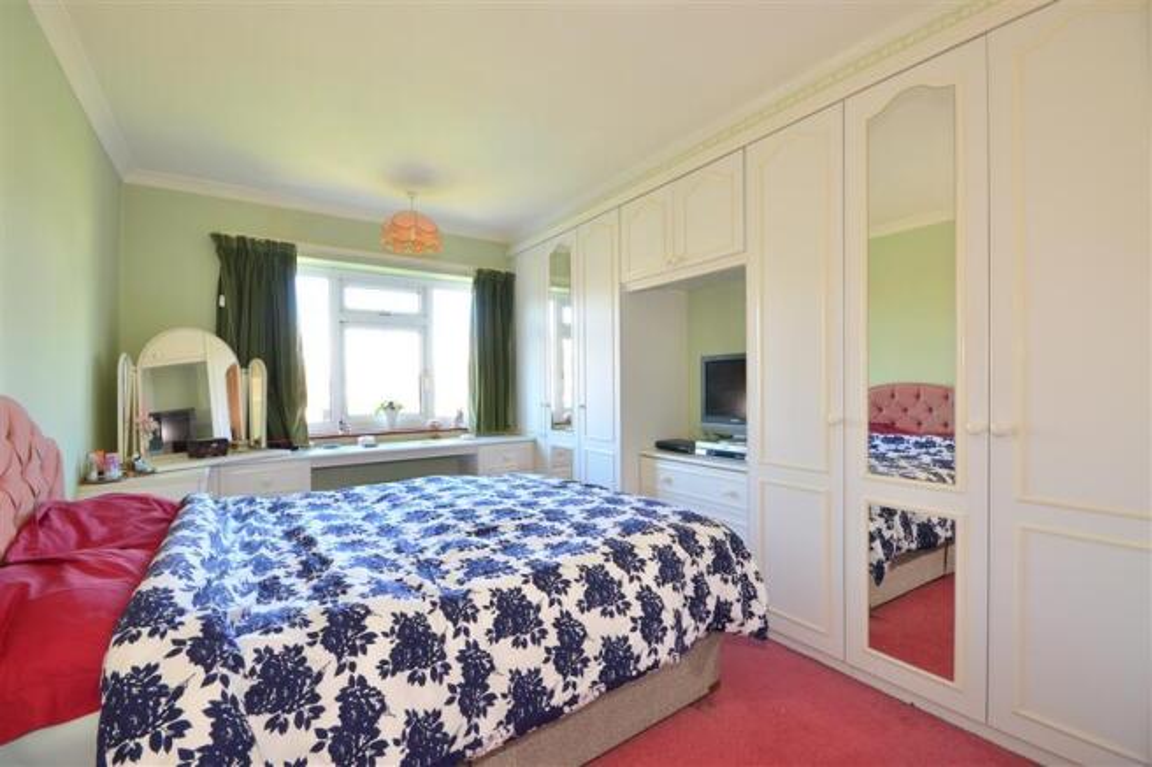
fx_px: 480
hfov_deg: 100.4
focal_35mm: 15
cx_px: 576
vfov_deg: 77.3
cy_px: 384
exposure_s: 1/8
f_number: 11
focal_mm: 10
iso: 400
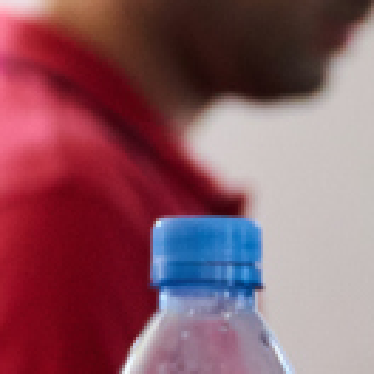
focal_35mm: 537
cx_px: -510
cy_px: -101
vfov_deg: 3.3
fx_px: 6564
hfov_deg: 3.2
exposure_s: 1/80
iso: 1600
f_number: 4
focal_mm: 58
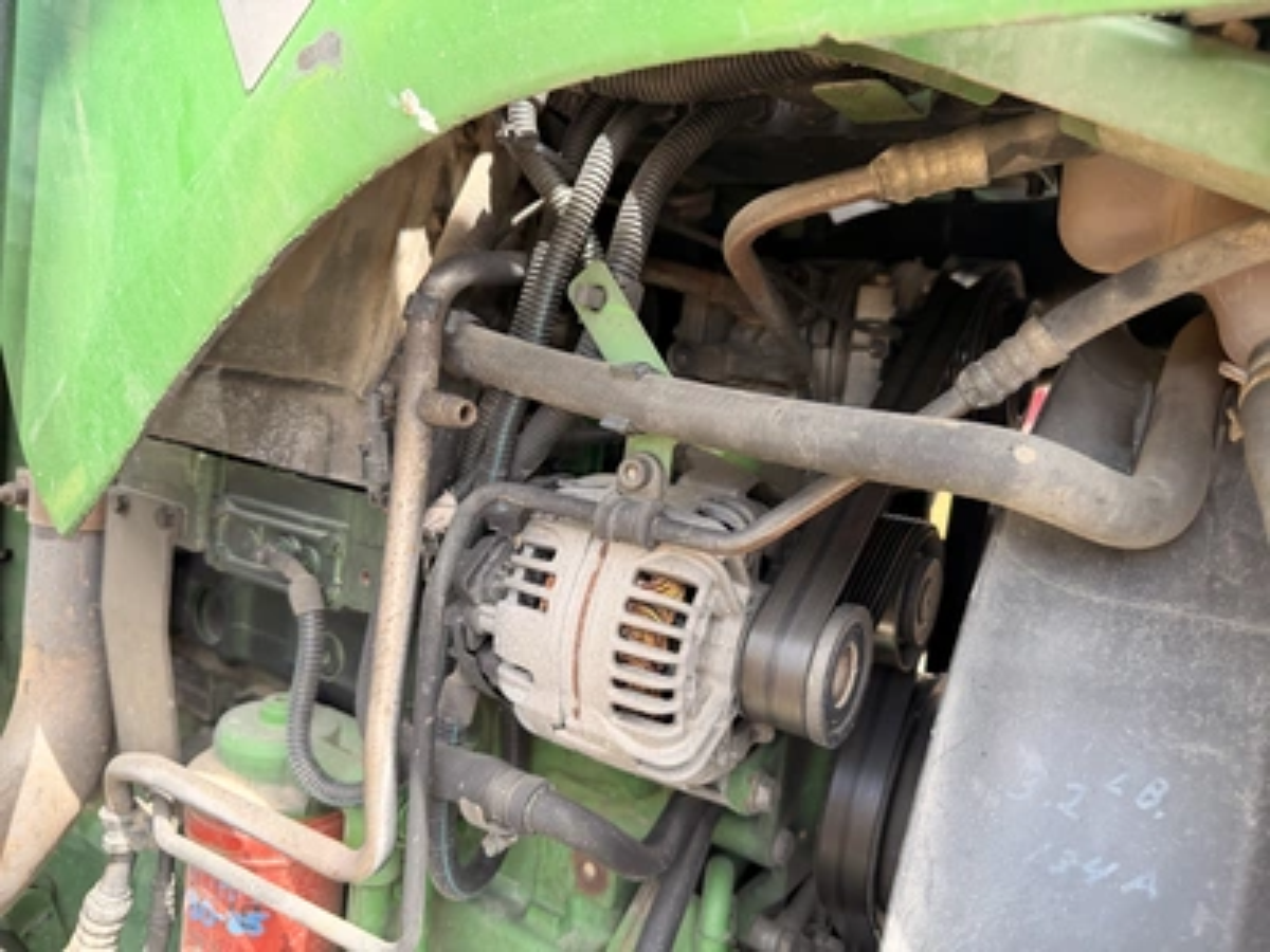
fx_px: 881
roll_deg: -9.7
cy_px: 476
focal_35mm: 24
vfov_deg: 56.8
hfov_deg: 71.6
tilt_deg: -7.2
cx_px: 635
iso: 100
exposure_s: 1/414
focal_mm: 6.76
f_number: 1.78
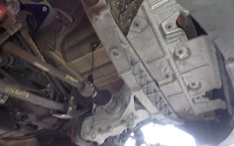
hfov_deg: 68.4
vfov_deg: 46.0
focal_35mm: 27
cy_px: 79
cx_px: 117
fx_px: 172
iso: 320
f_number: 2
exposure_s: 1/30
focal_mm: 4.5
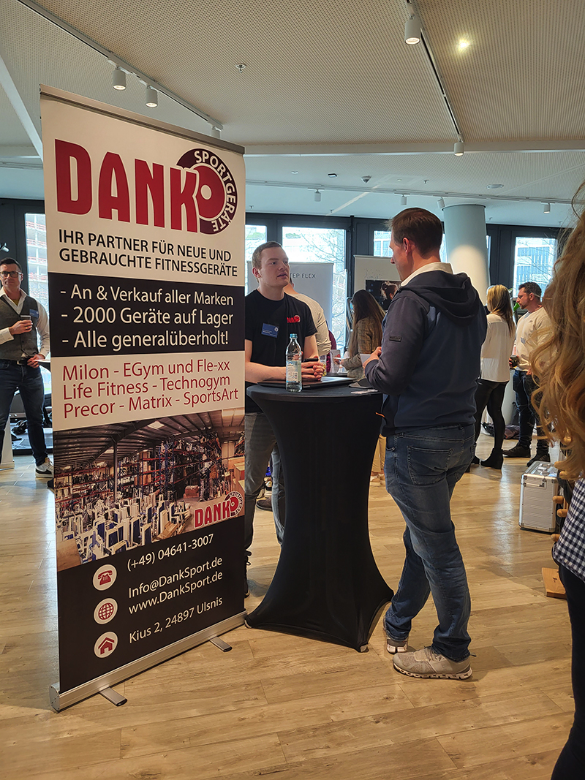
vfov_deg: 67.3
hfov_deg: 53.1
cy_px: 390
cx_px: 292
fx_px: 586
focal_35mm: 26
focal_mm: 5.4
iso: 125
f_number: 1.8
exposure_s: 1/100
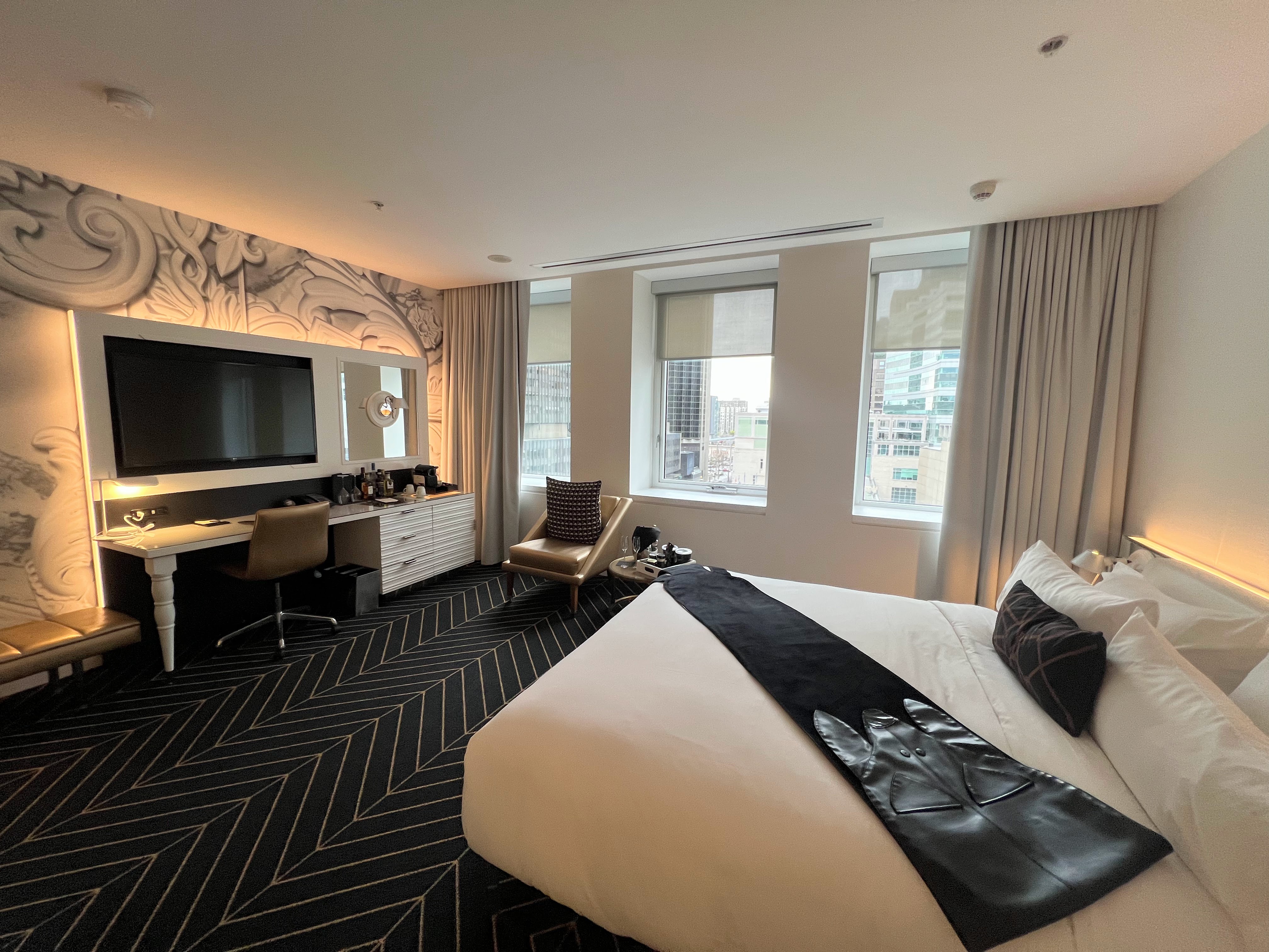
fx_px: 477
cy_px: 476
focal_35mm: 13
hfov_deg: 106.2
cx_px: 634
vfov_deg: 89.9
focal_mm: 1.57
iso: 160
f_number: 1.8
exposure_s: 1/120
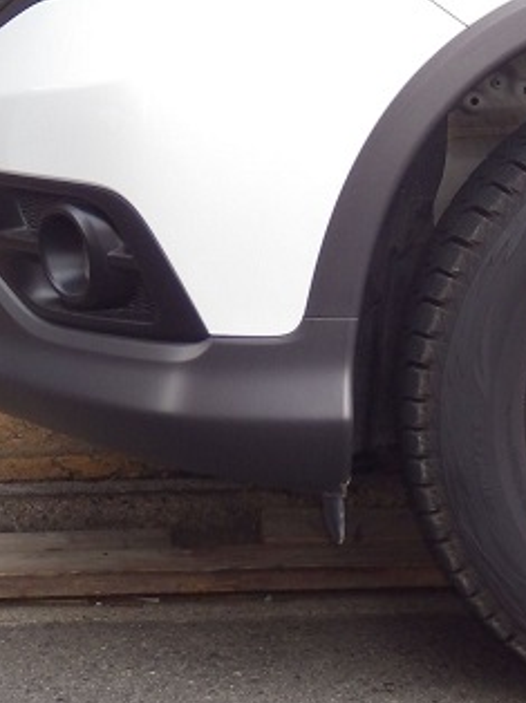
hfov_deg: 9.3
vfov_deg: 12.3
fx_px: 3206
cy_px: -110
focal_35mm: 158
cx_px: 510
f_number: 4.6
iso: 160
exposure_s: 1/60
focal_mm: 11.1
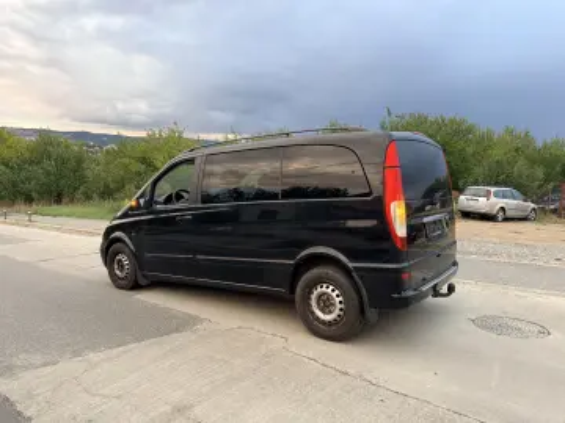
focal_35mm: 24
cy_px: 212
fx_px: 392
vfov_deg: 56.8
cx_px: 282
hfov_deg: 71.6
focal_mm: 6.76
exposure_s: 1/121
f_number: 1.78
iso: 160
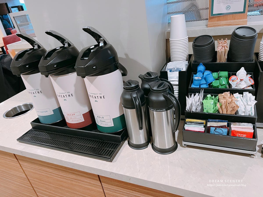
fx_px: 198
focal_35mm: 26
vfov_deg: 53.1
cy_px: 98
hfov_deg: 67.3
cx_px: 132
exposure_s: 1/60
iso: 250
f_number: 1.5
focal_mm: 5.7
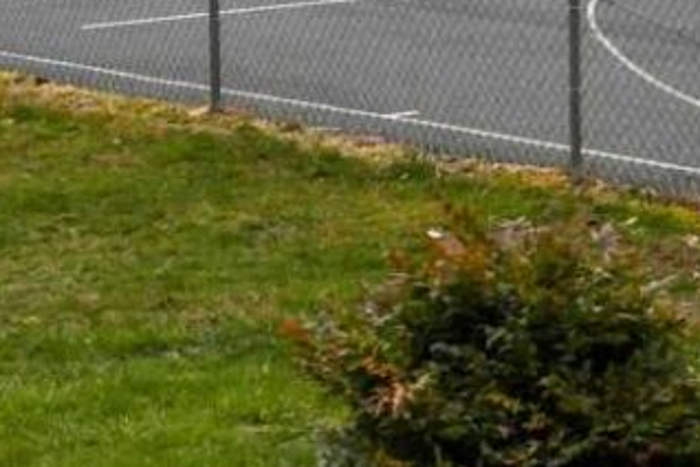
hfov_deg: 11.4
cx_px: 1013
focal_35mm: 174
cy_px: 37
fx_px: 3383
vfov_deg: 7.9
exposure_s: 1/320
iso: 1250
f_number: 5.6
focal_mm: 24
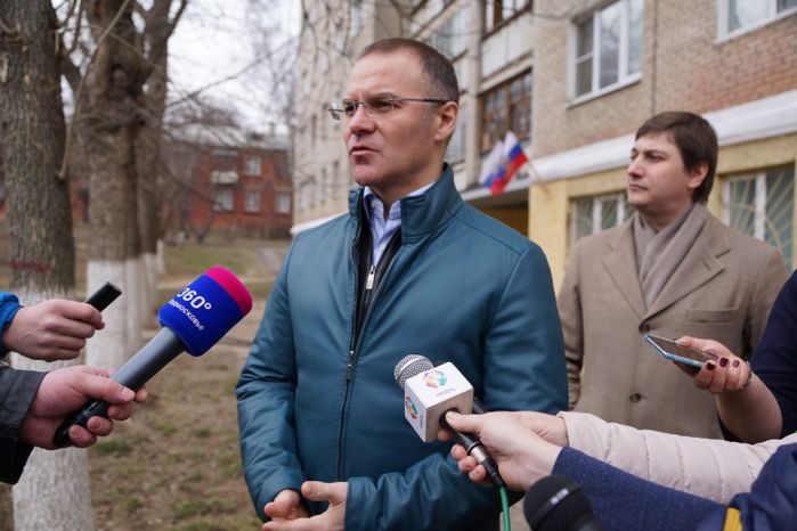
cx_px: 398
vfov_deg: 40.0
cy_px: 266
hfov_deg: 57.2
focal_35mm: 33
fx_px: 731
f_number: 2.8
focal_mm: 22
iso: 500
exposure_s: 1/1000
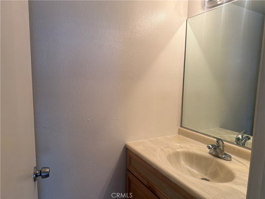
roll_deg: -1.4
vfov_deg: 56.8
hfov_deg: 71.6
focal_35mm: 24
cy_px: 100
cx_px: 132
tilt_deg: -7.2
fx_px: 184
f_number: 1.78
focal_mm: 6.76
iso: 64
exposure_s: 1/120
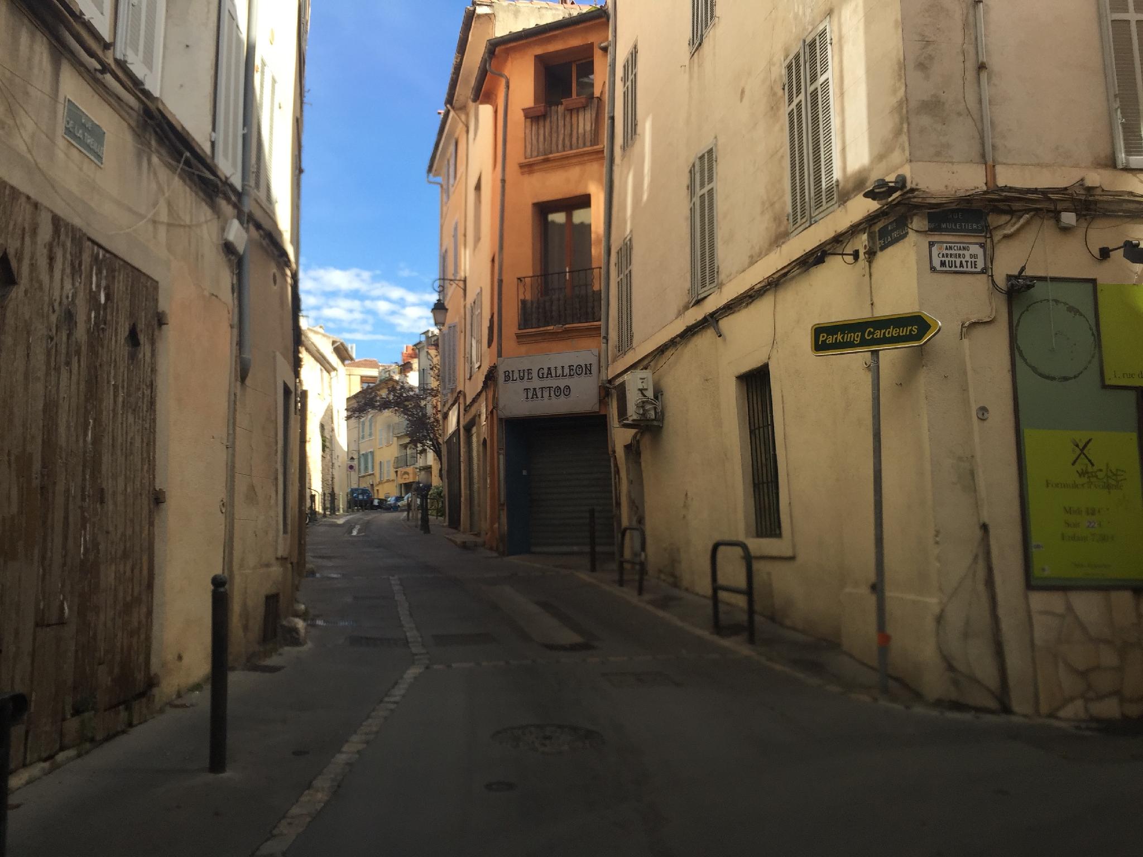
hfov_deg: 61.7
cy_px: 428
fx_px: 958
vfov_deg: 48.2
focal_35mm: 29
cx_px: 572
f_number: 2.2
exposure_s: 1/581
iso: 32
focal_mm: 4.15
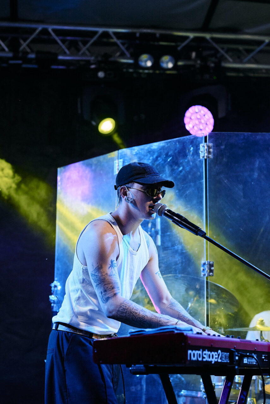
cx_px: 135
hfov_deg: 16.1
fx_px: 955
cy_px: 202
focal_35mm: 85
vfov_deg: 23.9
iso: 1000
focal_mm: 85
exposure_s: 1/640
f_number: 3.2
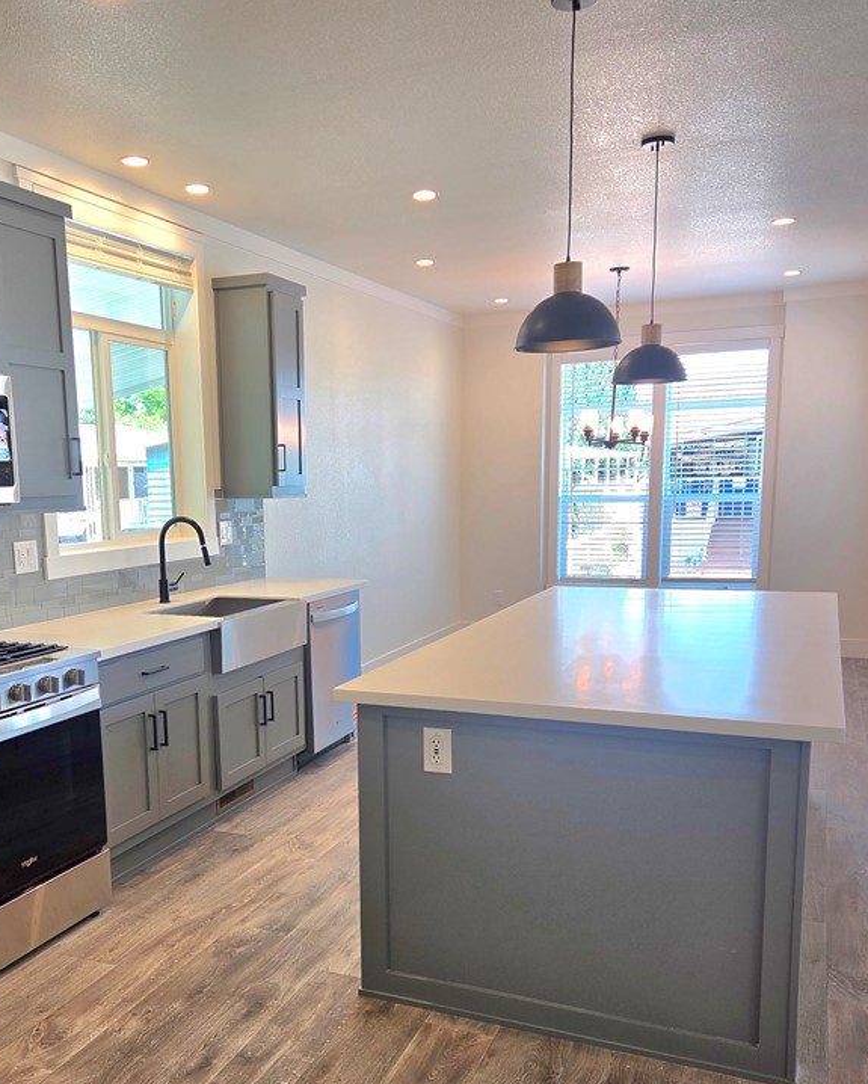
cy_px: 649
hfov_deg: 45.5
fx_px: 1027
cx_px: 340
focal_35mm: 32
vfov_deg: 55.2
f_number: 1.8
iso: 40
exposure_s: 1/120
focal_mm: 5.4
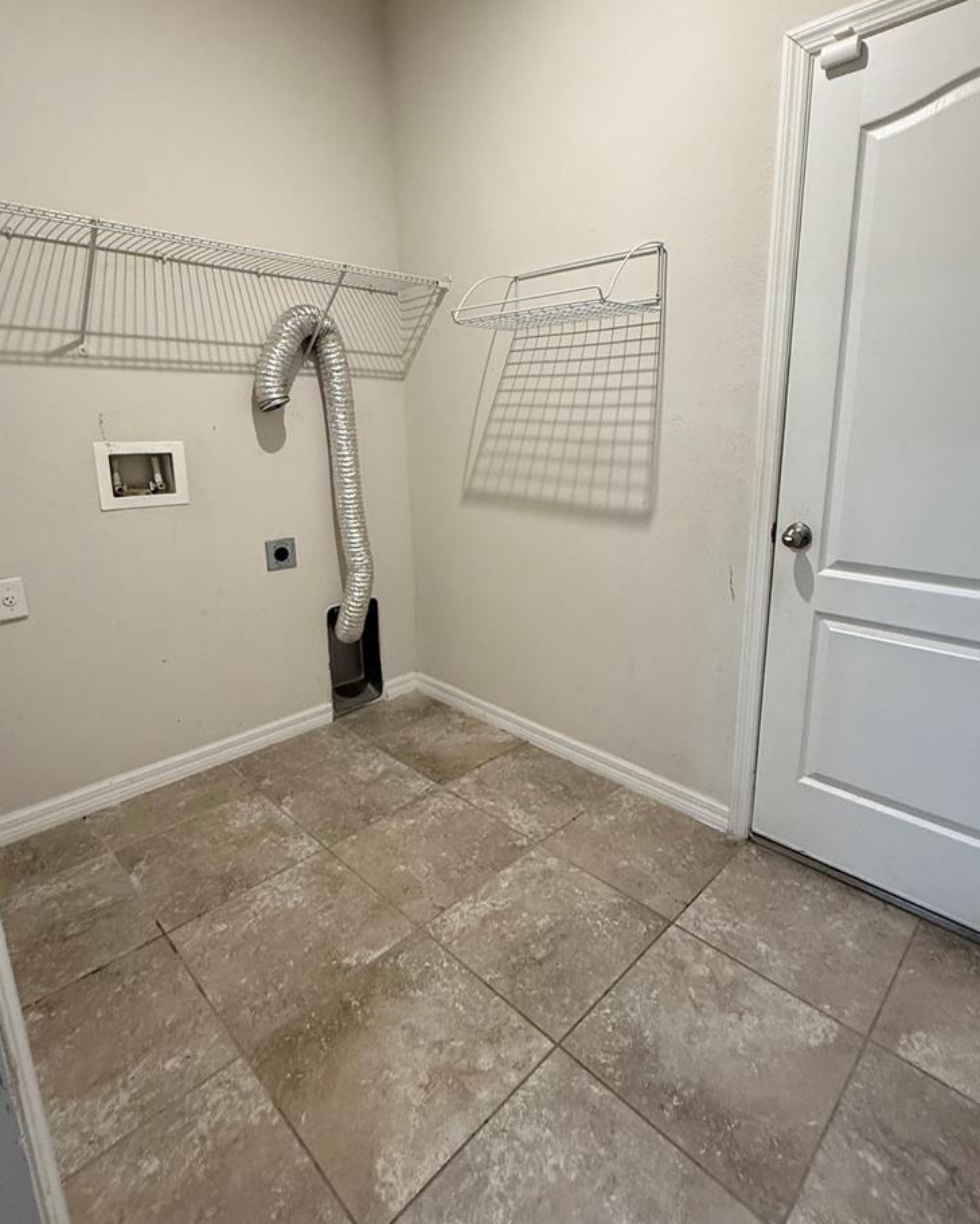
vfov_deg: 86.2
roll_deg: +0.4
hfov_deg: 73.8
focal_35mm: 18
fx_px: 652
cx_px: 512
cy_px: 564
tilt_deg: -11.8
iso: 320
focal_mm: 2.22
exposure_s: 1/60
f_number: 2.2
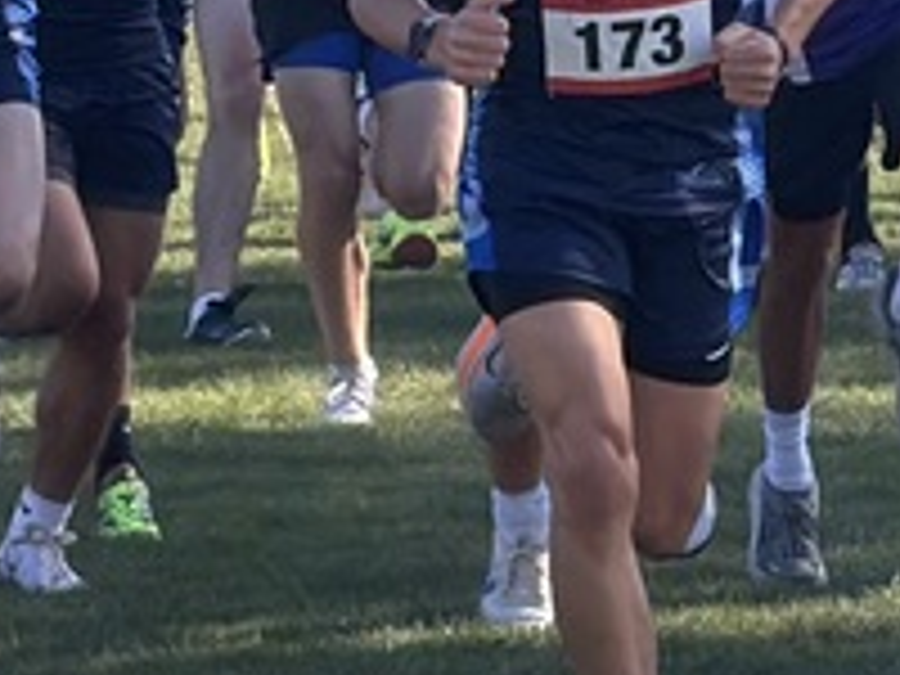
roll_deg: +1.9
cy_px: 171
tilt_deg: -0.6
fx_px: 13312
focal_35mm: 512
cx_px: 1440
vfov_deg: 2.9
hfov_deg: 3.9
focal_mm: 16.89
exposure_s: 1/942
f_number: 2.8
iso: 100
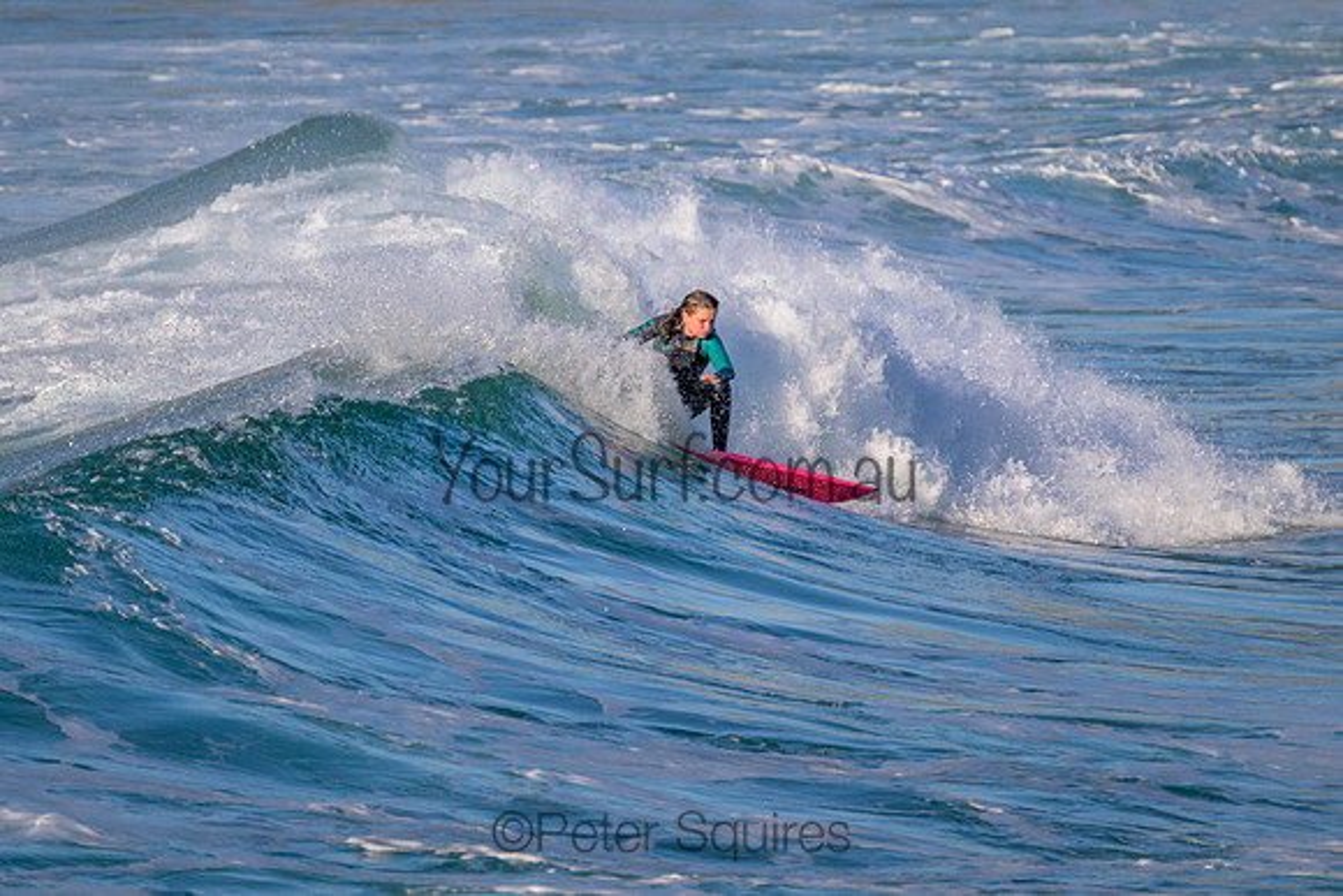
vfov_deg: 1.5
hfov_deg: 2.3
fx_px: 33523
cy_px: 410
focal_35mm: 898
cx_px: 589
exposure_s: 1/2000
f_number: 11
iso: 1100
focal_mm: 800
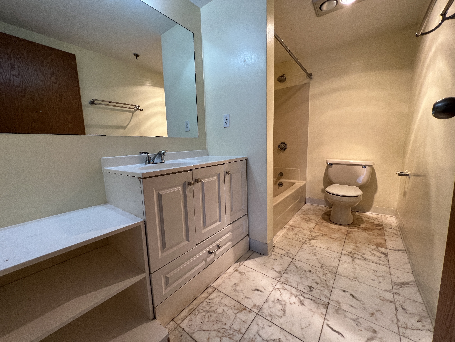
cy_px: 171
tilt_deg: -8.9
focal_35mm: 13
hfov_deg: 106.2
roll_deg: +2.1
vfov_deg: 89.9
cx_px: 228
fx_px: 171
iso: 125
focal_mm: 1.57
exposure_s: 1/120
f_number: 1.8
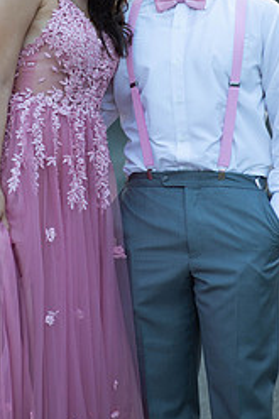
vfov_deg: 13.3
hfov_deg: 8.9
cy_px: 90
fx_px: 1793
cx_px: 143
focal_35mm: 154
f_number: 2
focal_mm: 85
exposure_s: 1/1000
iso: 250
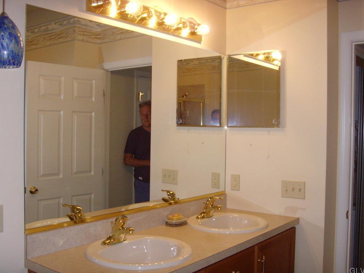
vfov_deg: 36.0
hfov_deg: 46.8
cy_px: 139
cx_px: 186
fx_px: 421
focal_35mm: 40
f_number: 3.5
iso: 200
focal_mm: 6.6
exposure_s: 1/45
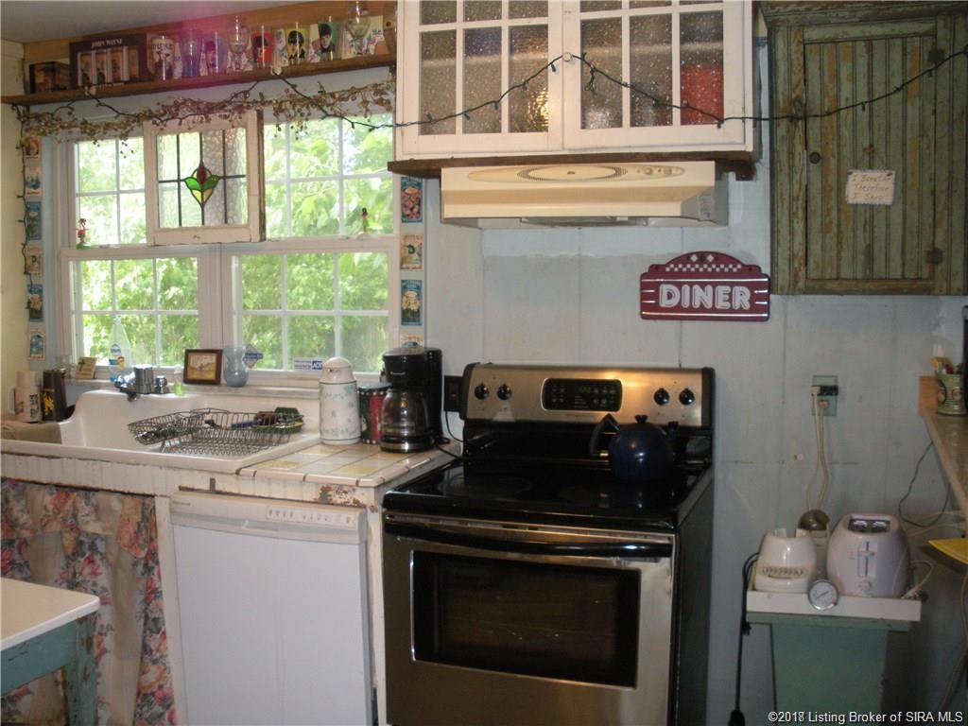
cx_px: 484
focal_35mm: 36
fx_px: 1007
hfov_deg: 51.4
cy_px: 363
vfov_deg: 39.7
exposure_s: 1/30
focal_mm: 6.3
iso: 284
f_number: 3.5
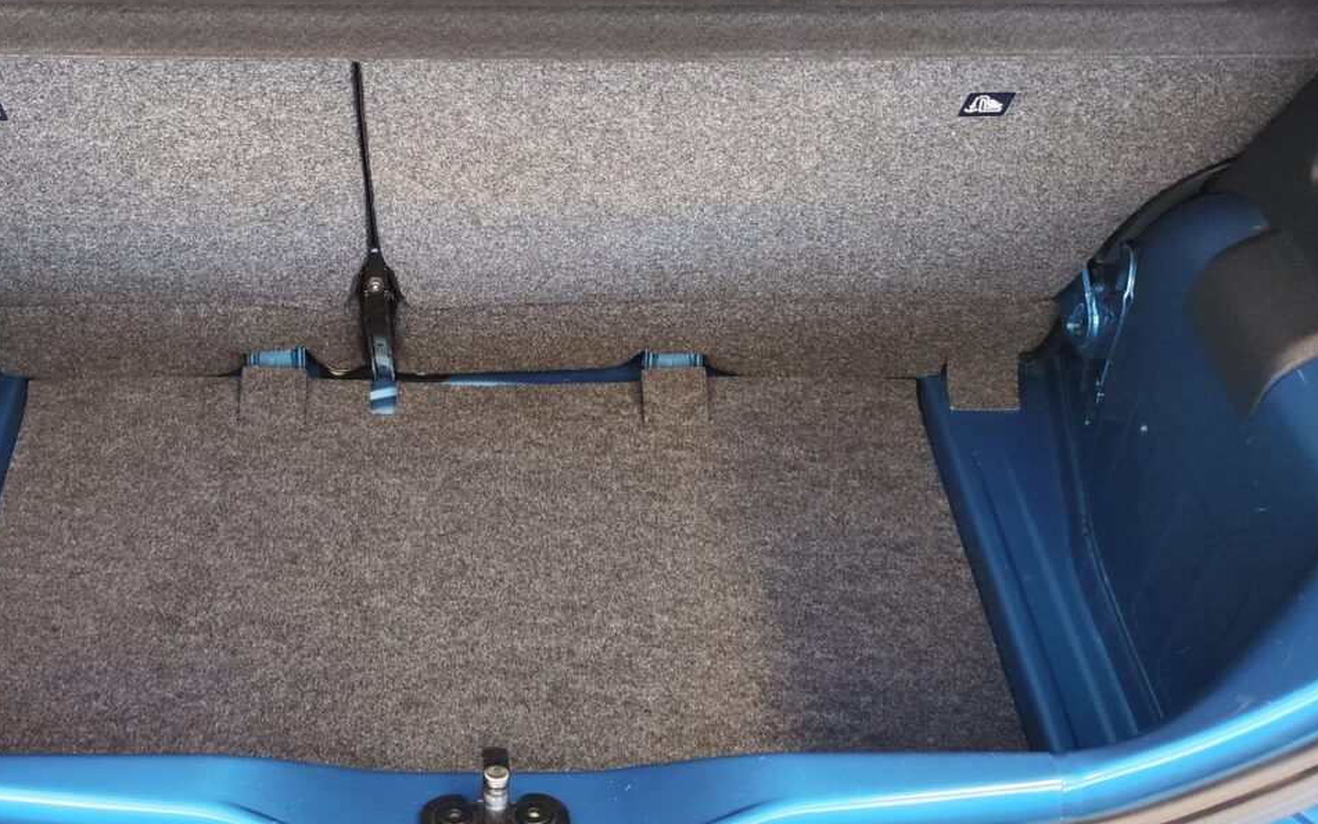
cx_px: 473
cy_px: 215
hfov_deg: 47.6
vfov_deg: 30.8
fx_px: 1473
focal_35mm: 41
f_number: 1.69
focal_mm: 7.01
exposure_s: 1/100
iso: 324
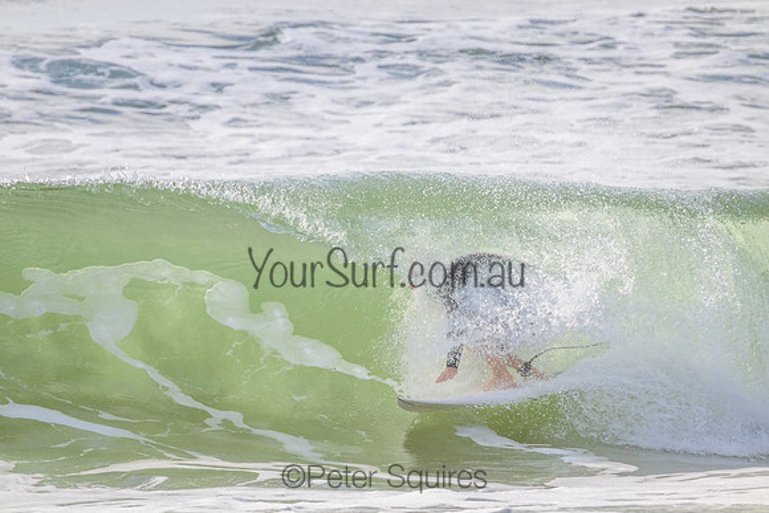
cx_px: 384
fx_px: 17092
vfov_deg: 1.7
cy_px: 256
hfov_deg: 2.6
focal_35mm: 800
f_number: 11
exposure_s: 1/2000
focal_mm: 800
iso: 1250
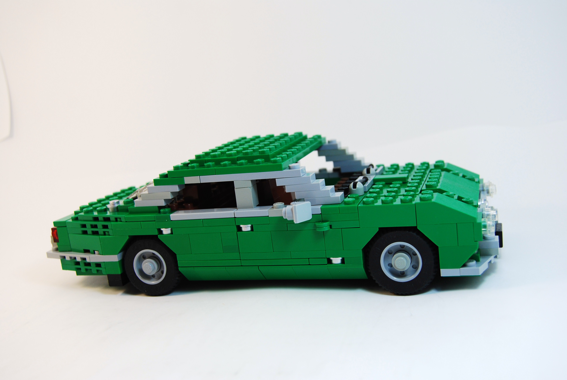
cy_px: 190
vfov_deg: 32.0
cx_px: 284
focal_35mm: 42
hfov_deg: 46.3
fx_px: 662
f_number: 5.6
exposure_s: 1/125
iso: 200
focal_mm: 28
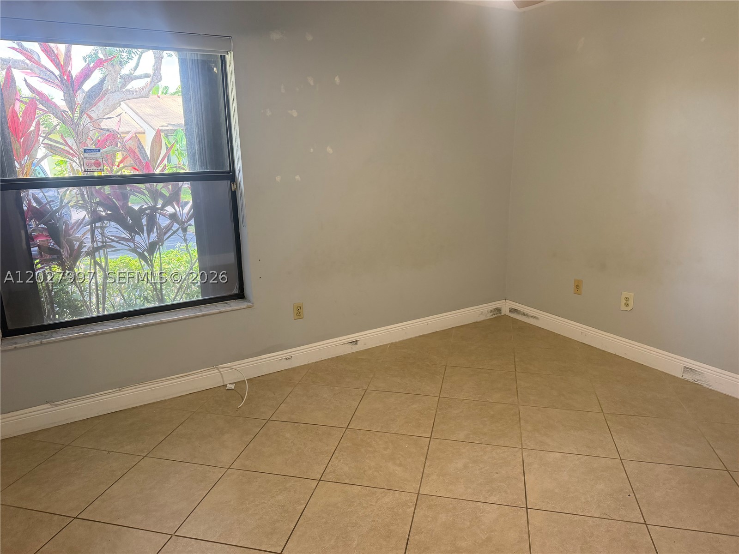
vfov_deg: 56.8
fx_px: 512
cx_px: 370
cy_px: 277
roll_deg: +0.7
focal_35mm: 24
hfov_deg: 71.6
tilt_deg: -13.8
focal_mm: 6.76
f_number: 1.78
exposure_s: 1/120
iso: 250
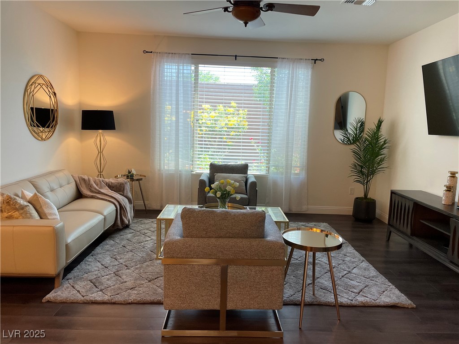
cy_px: 172
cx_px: 230
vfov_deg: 53.1
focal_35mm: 26
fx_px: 345
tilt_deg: -8.4
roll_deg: -2.3
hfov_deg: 67.3
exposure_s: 1/120
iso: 100
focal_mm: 4.2
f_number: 1.6
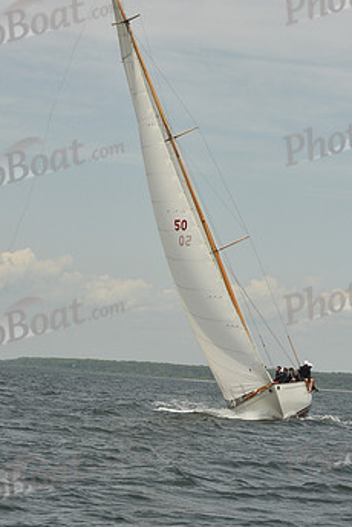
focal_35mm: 118
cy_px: 228
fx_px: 1727
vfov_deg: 17.3
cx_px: 204
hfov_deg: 11.6
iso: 400
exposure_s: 1/1600
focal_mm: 70
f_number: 9
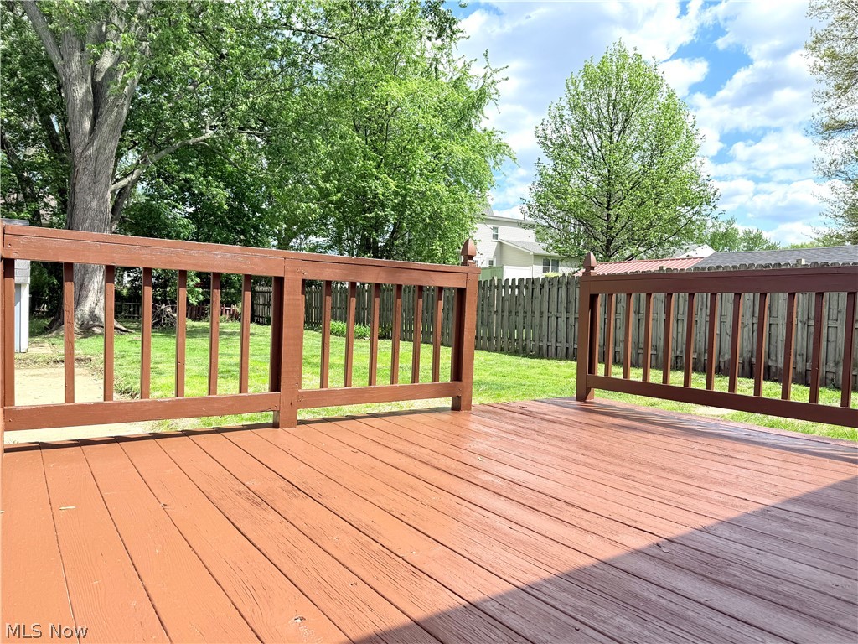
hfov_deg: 71.6
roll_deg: -1.0
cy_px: 322
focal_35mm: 24
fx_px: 595
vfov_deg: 56.8
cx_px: 429
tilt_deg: -1.7
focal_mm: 6.76
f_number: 1.78
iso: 100
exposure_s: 1/3584
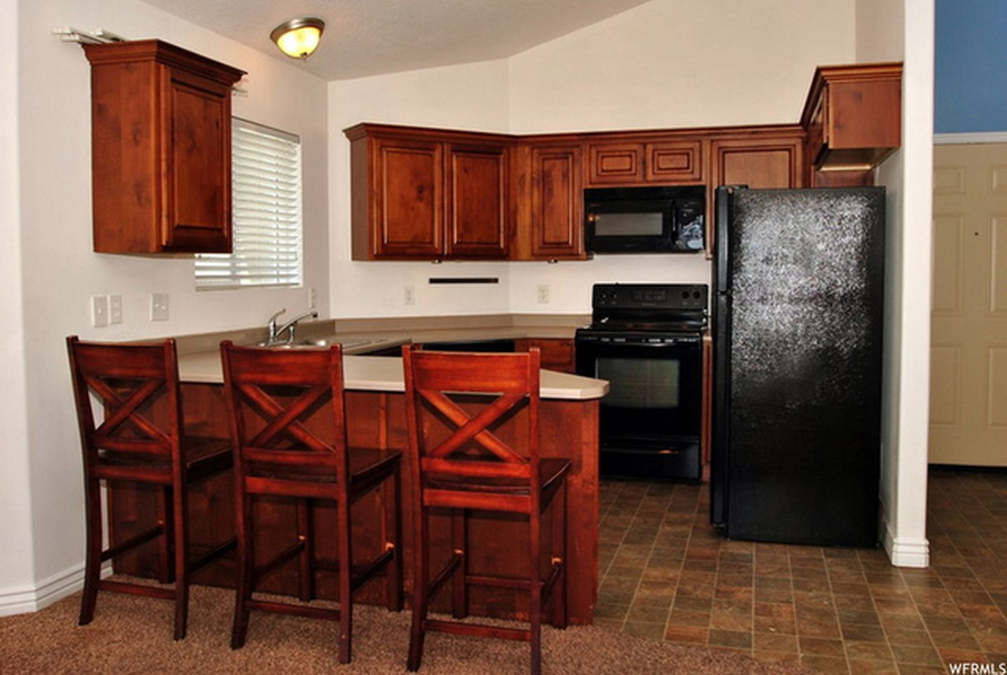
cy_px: 338
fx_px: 841
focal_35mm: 30
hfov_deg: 61.8
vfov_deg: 43.8
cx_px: 504
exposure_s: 1/160
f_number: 5
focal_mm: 20
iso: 200
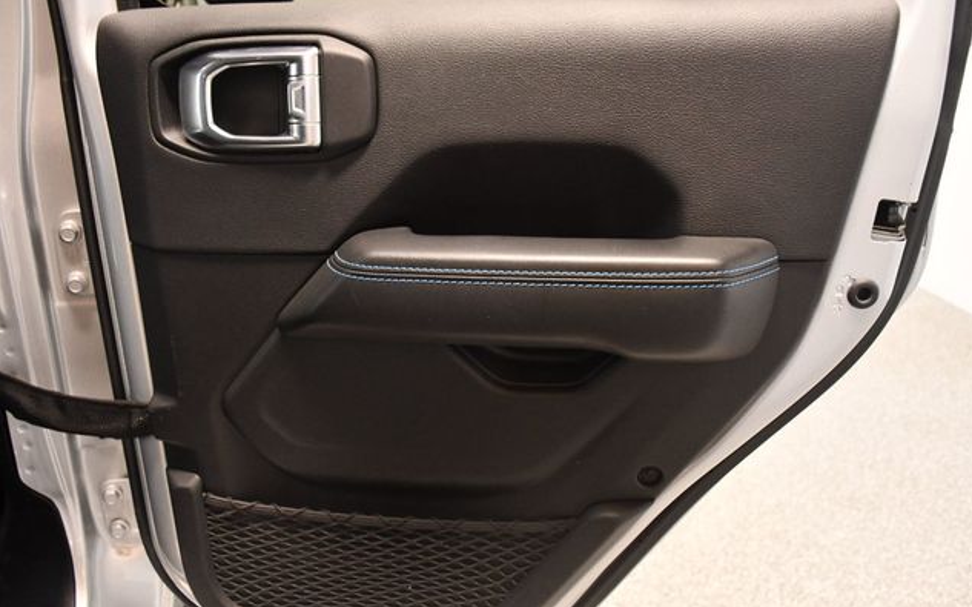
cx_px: 490
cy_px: 301
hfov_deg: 56.7
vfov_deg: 37.2
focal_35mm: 34
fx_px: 900
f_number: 3.5
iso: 3200
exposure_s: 1/60
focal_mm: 22
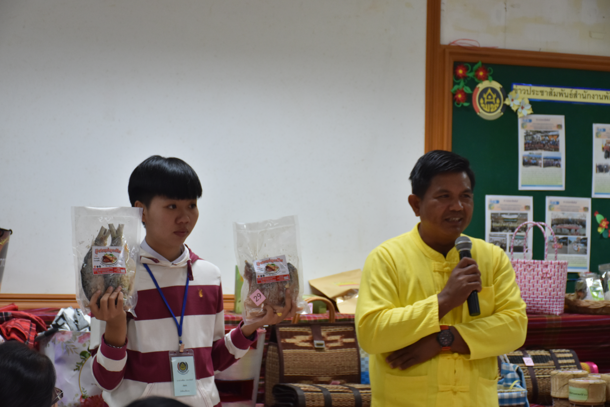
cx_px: 305
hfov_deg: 22.6
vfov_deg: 15.2
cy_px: 204
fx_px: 1525
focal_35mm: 90
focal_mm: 60
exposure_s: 1/60
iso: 640
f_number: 5
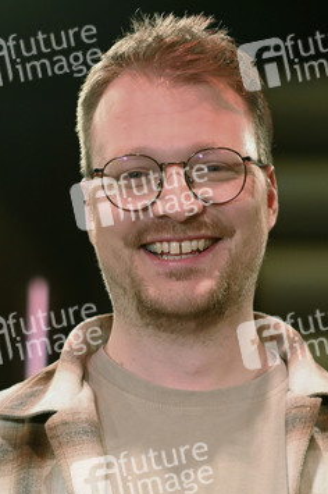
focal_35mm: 62
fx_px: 849
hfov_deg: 21.9
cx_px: 182
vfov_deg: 32.4
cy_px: 267
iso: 1250
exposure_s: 1/400
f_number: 2.5
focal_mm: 55
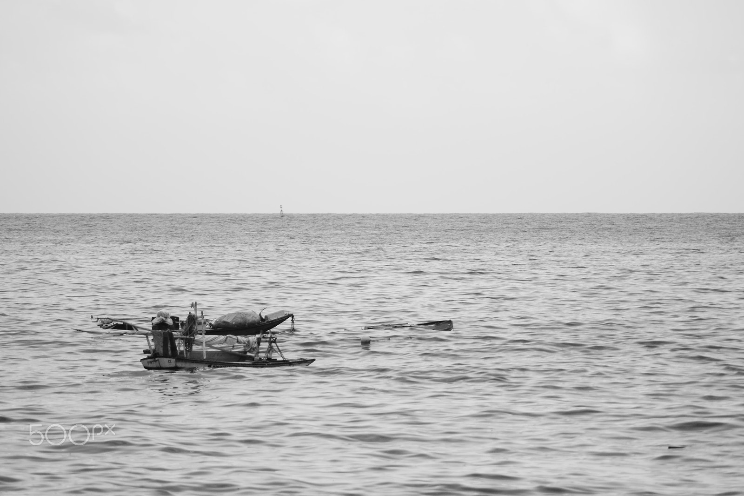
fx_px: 5888
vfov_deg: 4.8
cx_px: 372
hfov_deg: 7.2
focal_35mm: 285
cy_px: 248
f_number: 4.8
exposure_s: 1/160
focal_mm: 190
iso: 100
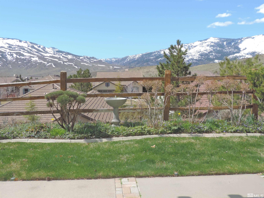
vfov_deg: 36.0
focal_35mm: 40
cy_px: 99
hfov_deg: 46.8
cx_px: 132
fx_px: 305
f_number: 3.3
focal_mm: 7.1
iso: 220
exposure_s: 1/2000
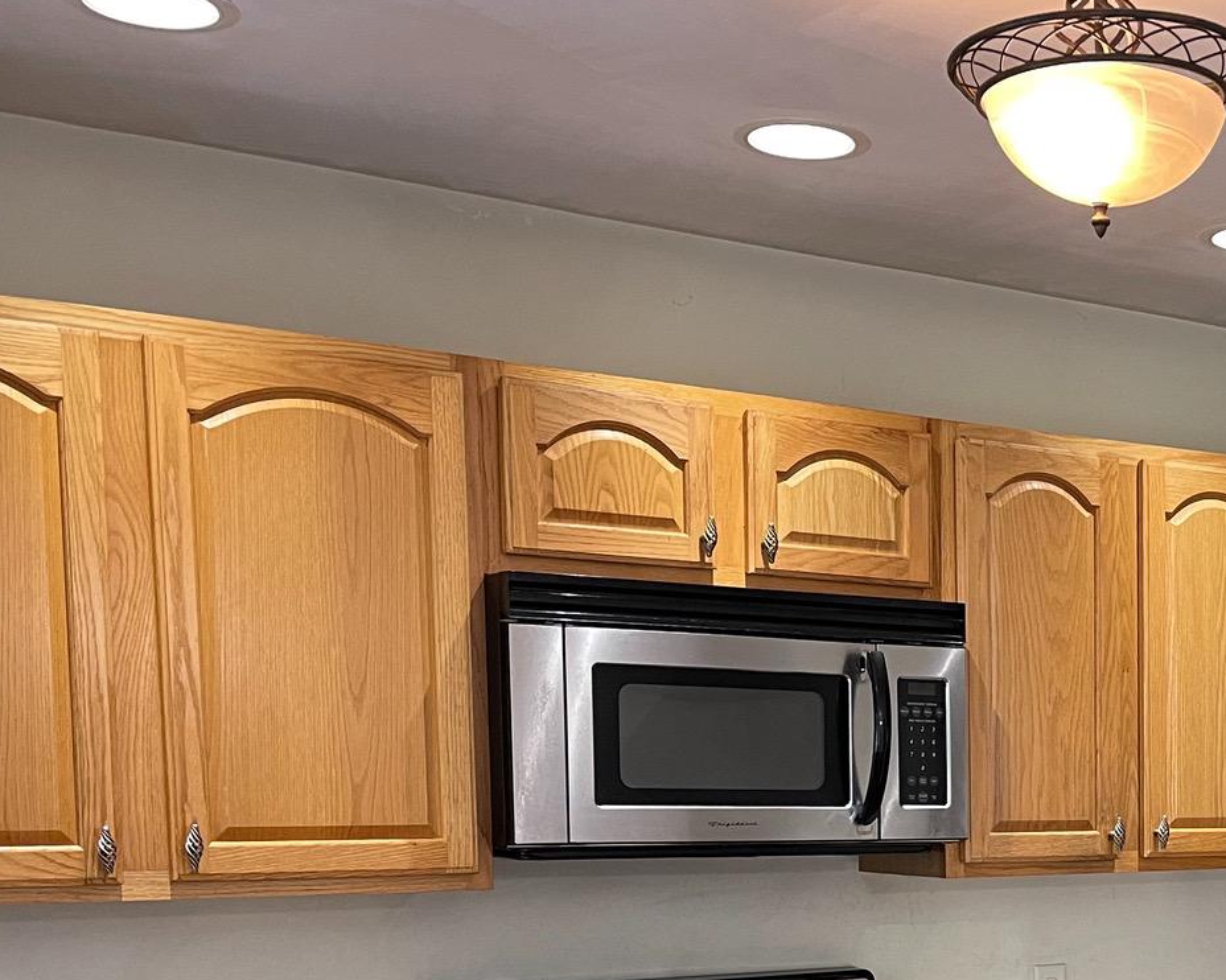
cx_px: 1214
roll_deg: +0.2
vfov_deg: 25.8
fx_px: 2032
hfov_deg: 31.2
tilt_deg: -4.8
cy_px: 968
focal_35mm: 56
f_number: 1.6
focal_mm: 5.1
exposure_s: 1/60
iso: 200
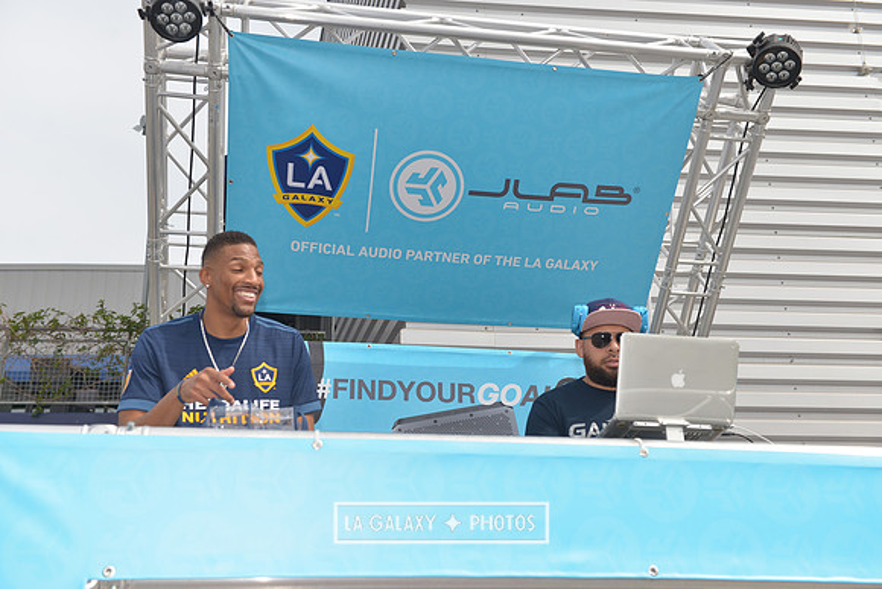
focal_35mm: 40
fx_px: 980
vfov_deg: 33.4
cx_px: 441
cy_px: 294
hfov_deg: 48.4
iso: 200
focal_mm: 40
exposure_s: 1/1000
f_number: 5
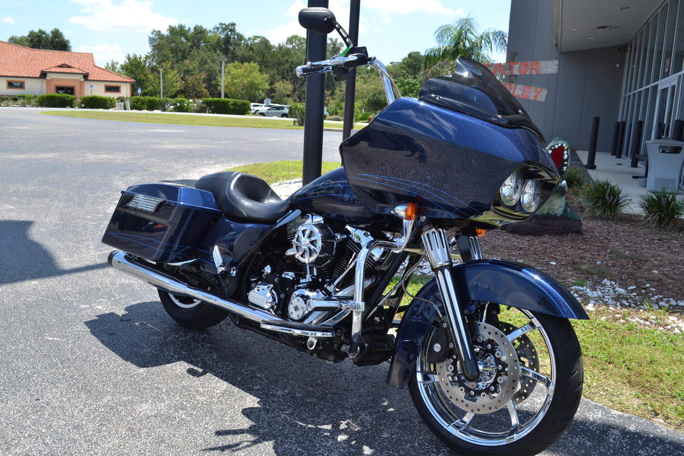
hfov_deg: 61.9
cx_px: 342
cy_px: 228
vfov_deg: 43.6
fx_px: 570
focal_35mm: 30
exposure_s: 1/200
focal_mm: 20
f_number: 7.1
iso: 100
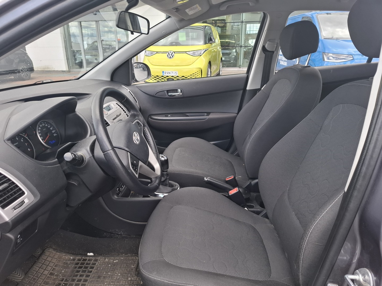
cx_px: 191
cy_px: 143
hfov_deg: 73.9
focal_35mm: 23
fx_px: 254
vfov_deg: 58.9
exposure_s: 1/167
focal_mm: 5.54
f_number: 1.8
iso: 50
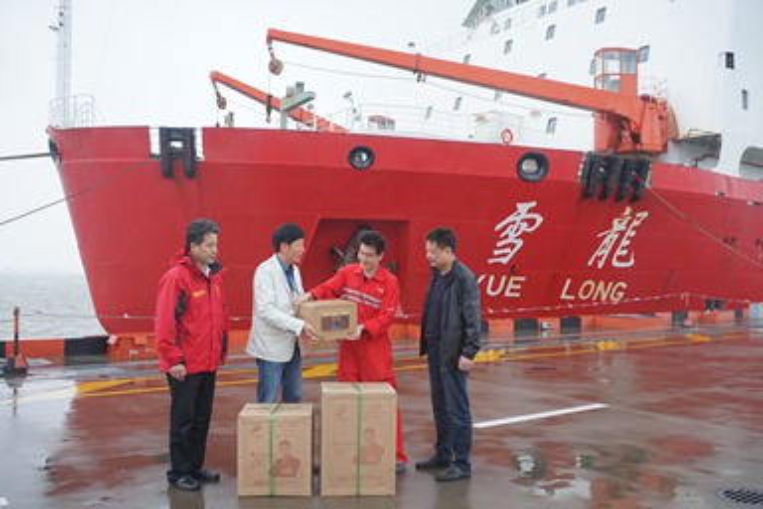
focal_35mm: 33
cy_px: 254
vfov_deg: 40.0
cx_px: 382
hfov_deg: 57.2
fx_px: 699
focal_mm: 22
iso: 800
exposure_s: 1/250
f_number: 6.3
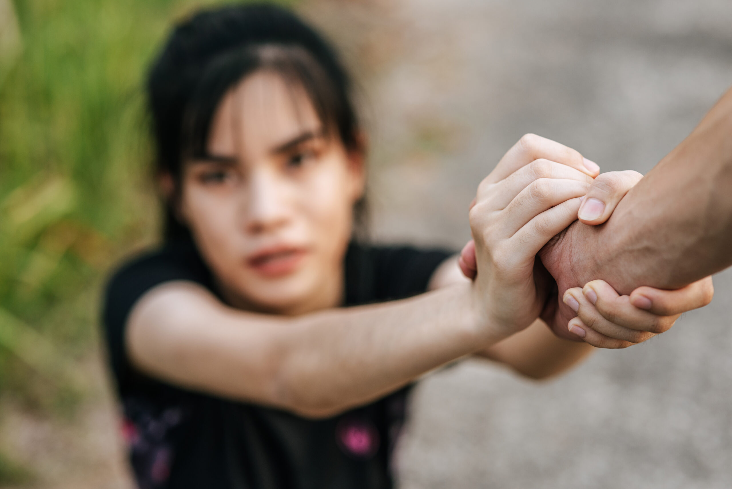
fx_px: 1729
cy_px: 244
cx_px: 366
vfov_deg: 16.1
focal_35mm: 85
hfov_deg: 23.9
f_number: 2
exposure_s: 1/1000
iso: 160
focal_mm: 85
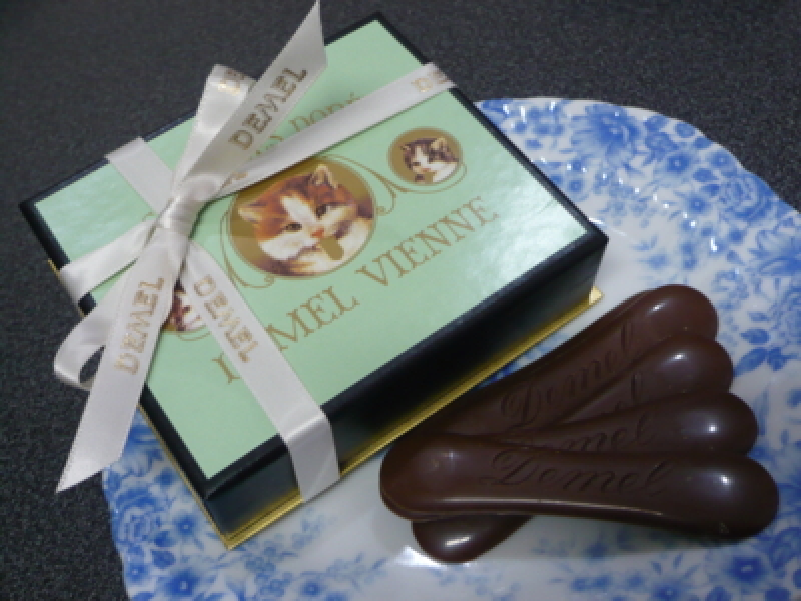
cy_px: 300
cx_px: 400
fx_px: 926
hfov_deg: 46.8
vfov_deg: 36.0
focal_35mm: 40
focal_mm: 6.6
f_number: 3.3
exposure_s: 1/13
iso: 200
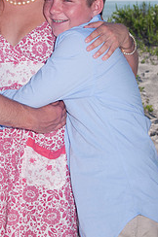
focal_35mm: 152
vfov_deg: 13.5
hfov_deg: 9.0
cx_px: 14
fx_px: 1003
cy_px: 66
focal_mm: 55
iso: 100
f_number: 13
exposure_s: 1/250
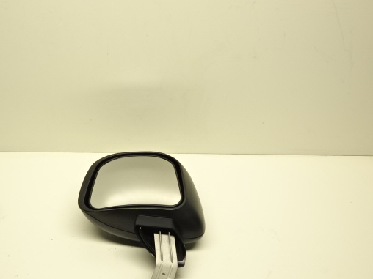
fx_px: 625
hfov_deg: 33.1
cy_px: 171
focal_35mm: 58
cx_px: 142
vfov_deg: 25.2
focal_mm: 7.87
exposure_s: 1/50
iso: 125
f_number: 4.5
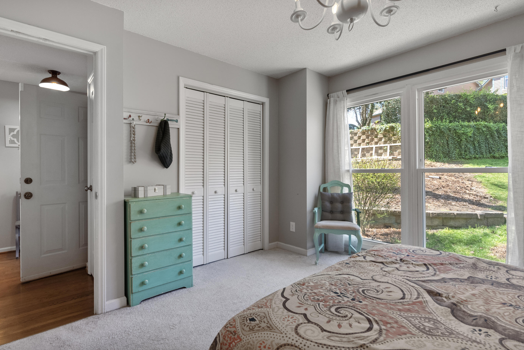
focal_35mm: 17
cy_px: 172
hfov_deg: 93.1
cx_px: 247
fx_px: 248
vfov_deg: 70.5
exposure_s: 1/20
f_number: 7.1
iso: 1250
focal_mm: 16
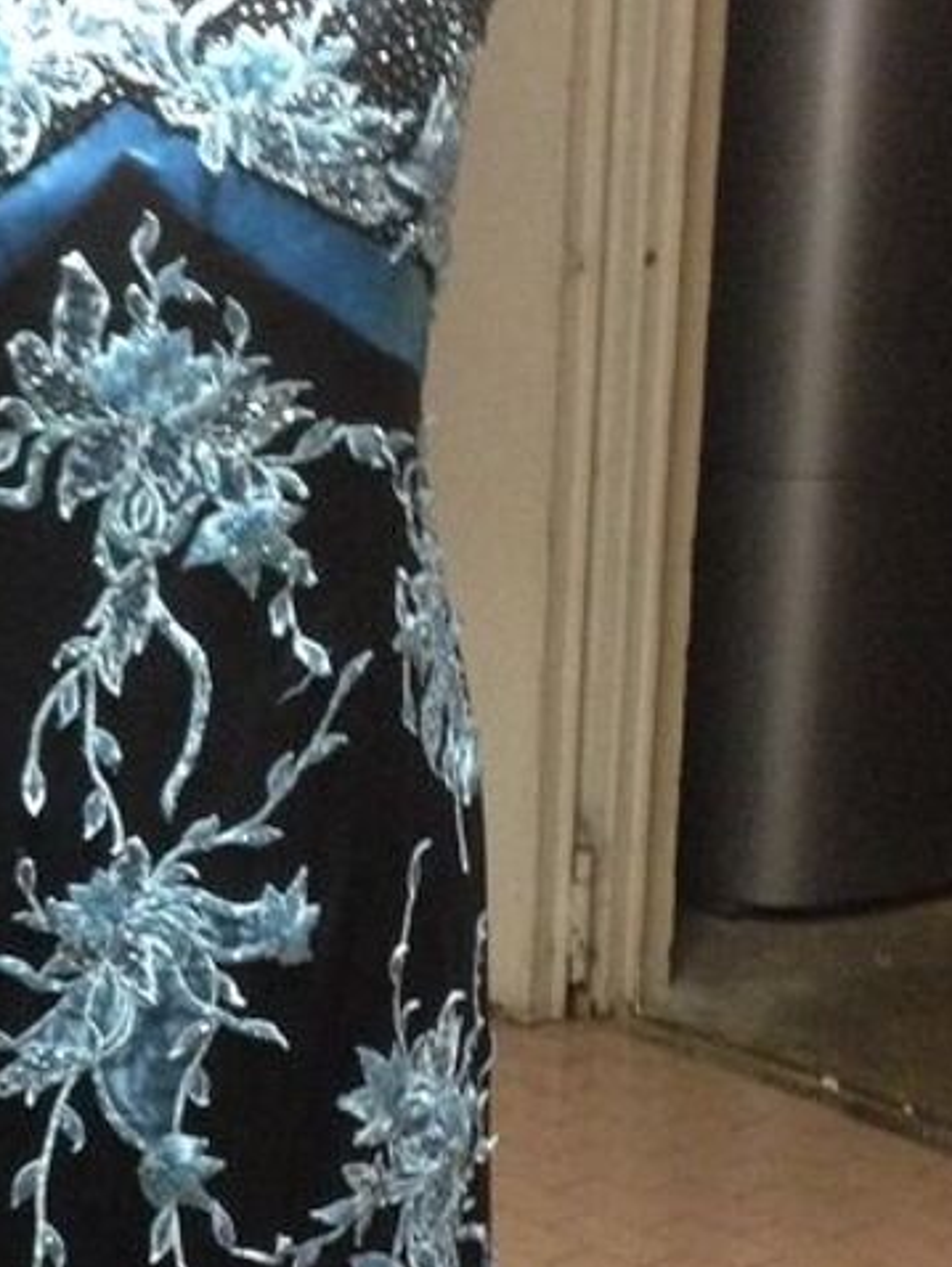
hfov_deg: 16.0
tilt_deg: -17.5
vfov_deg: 21.0
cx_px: 212
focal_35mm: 92
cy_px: 1032
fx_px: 3371
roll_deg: -0.6
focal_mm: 4.12
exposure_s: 1/15
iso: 500
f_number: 2.4
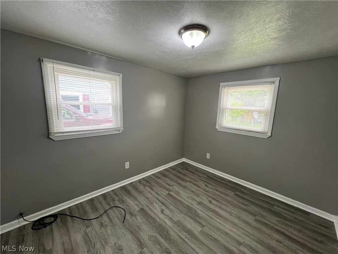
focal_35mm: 13
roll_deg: -1.8
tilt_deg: -10.1
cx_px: 169
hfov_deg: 106.2
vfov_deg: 89.9
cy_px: 127
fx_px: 127
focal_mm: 1.57
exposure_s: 1/60
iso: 160
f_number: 1.8
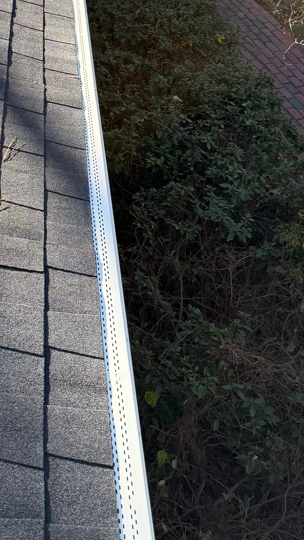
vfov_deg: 36.0
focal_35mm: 53
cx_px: 75
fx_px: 759
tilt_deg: -24.4
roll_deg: +2.7
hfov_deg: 22.4
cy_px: 23
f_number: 1.78
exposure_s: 1/757
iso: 100
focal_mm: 6.76
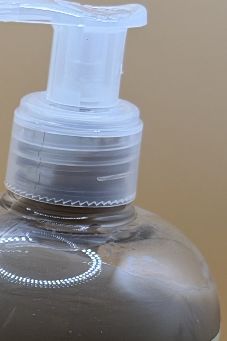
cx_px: -219
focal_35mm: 196
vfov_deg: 10.5
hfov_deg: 6.8
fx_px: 1853
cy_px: 268
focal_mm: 6.76
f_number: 1.78
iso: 64
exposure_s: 1/305
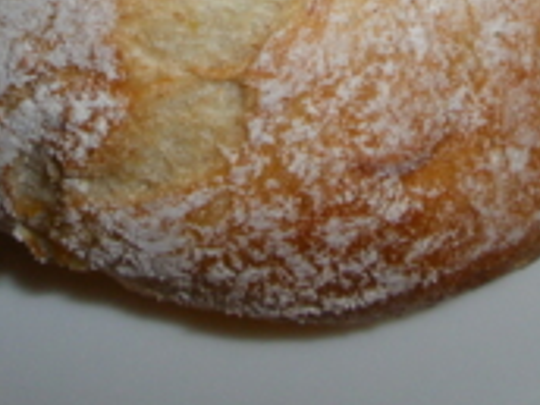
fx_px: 1513
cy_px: -107
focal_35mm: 97
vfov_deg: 14.7
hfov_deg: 20.2
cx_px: 314
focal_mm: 6.6
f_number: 10
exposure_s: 1/30
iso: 100
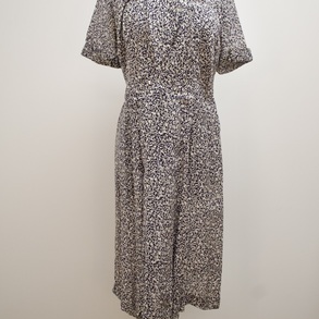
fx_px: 448
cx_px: 159
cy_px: 123
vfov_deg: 39.0
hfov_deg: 39.2
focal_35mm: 43
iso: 1600
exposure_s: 1/200
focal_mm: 22
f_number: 3.5
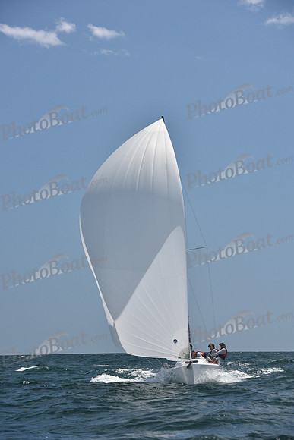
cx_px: 147
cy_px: 220
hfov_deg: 11.0
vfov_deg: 16.4
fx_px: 1530
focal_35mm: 125
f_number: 8
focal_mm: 125
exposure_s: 1/800
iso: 320
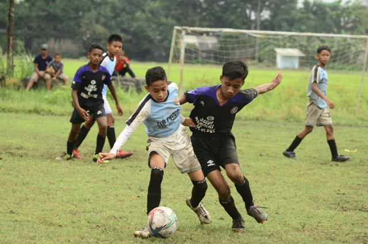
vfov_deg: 7.5
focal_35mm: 183
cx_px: 184
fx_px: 1867
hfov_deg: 11.3
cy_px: 122
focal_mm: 122
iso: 500
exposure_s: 1/800
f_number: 4.8
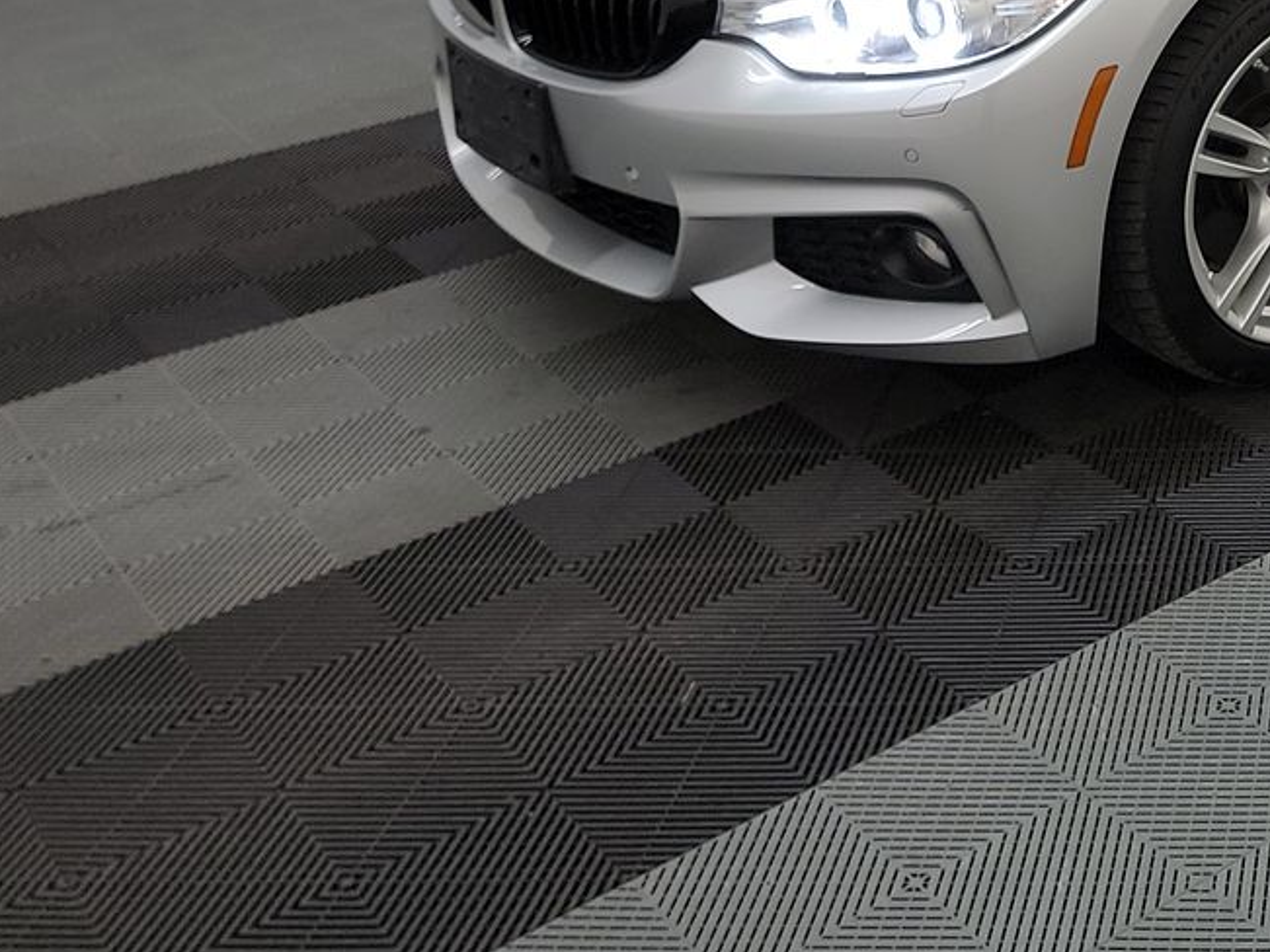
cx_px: 1329
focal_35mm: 59
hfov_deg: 30.0
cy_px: -53
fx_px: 2164
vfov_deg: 23.5
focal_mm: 6.7
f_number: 1.8
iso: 164
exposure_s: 1/59
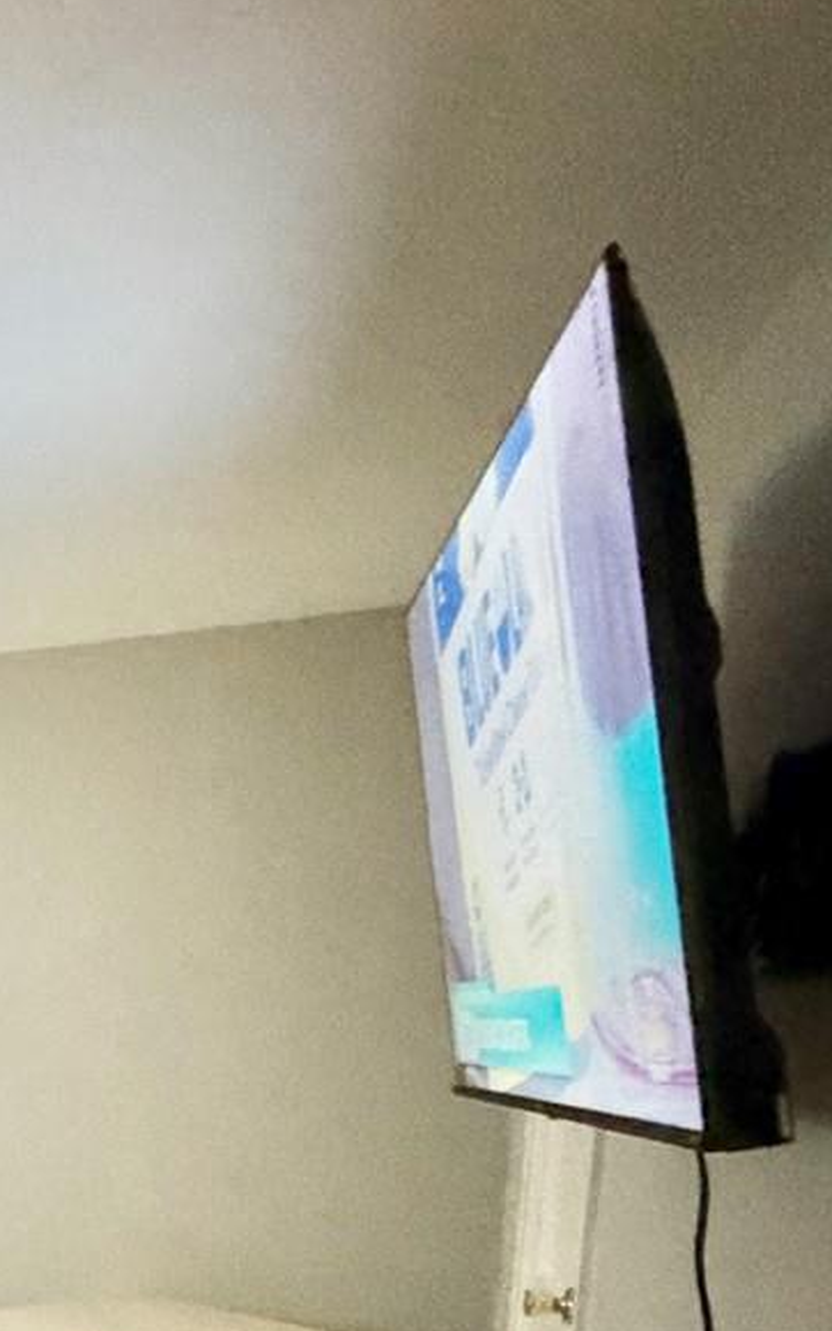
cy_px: 1122
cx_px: -818
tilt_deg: -2.4
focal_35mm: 41
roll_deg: -0.1
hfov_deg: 19.2
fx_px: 1487
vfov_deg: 45.0
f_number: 2.2
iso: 1250
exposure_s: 1/36
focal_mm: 2.22
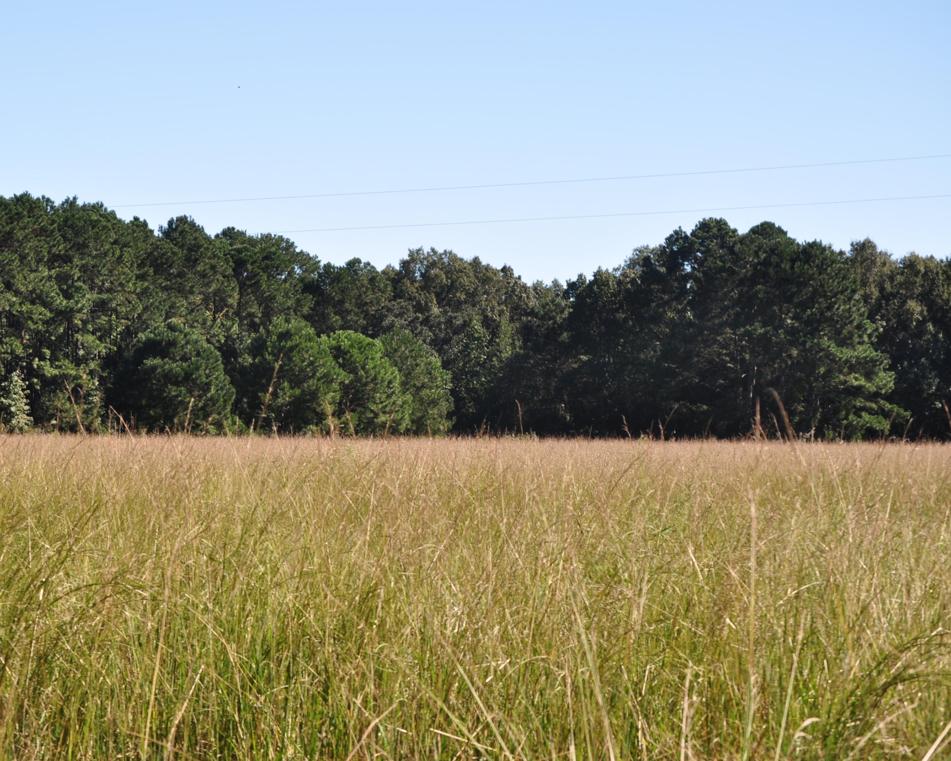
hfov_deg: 20.4
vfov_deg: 16.4
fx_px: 2634
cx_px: 392
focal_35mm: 94
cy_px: 379
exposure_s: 1/160
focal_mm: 55
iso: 200
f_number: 9
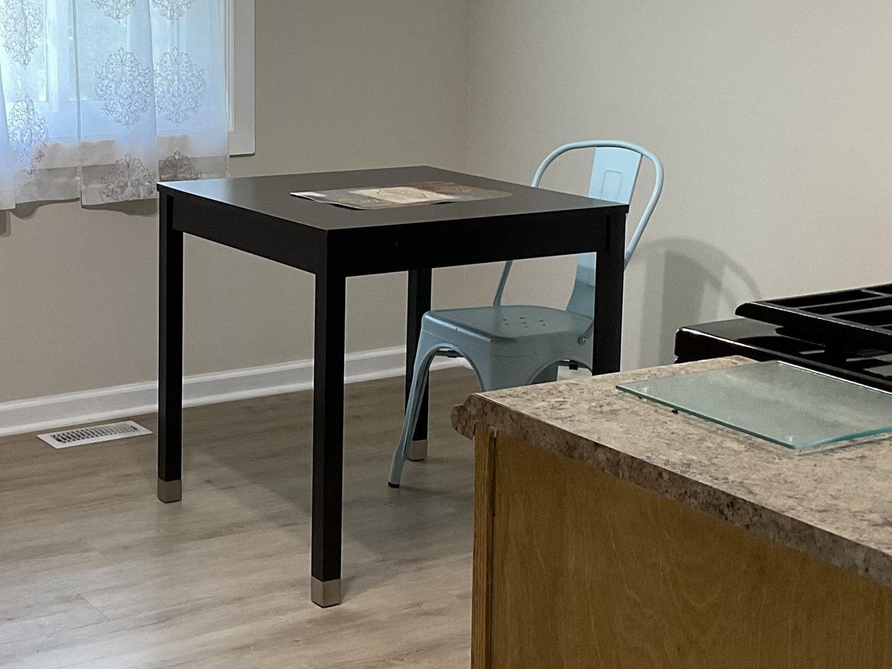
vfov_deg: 22.8
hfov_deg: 29.9
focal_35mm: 64
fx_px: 1649
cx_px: 264
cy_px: 220
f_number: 1.8
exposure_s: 1/60
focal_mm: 3
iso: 64
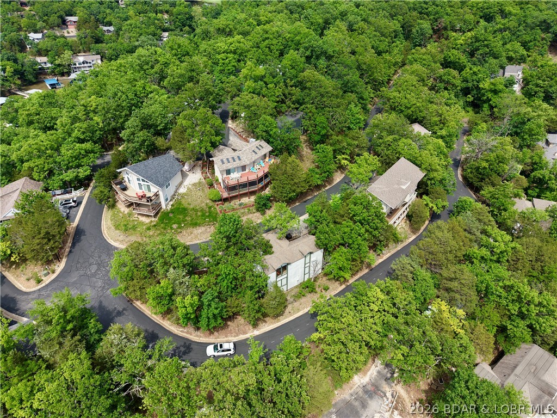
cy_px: 209
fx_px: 386
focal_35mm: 24
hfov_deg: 71.6
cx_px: 278
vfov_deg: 56.8
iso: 120
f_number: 1.8
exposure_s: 1/2500
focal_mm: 8.67
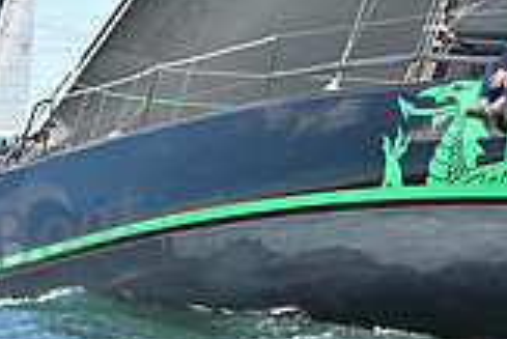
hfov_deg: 8.2
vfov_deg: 5.5
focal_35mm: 249
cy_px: 42
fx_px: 3510
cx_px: 392
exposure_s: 1/1600
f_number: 4.5
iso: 320
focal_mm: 70
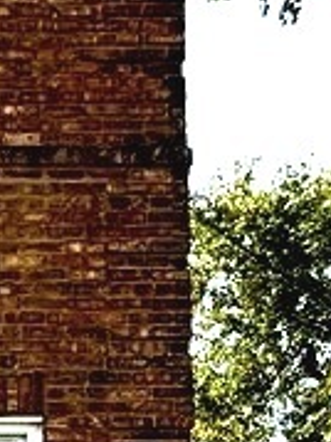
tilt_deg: +5.0
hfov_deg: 8.3
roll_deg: -0.7
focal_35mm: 157
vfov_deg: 12.1
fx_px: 2004
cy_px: 640
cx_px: -563
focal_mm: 5.96
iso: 50
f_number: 1.6
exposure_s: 1/2513
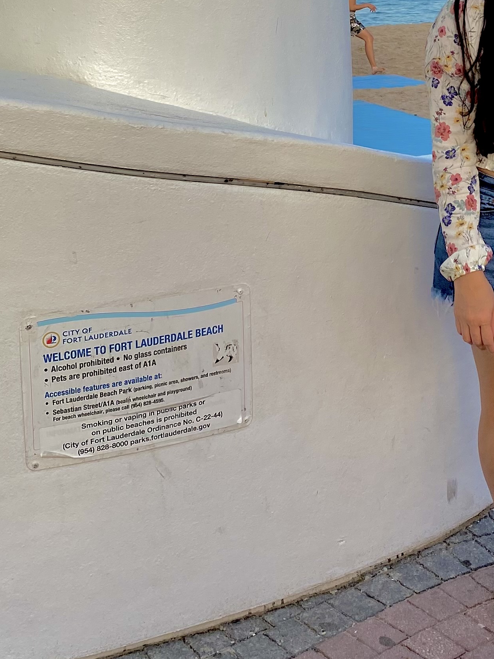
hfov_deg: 22.8
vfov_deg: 29.7
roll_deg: +1.5
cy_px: 92
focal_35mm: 63
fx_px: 1199
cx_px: 424
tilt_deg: -6.0
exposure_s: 1/666
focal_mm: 4.25
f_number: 1.8
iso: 32
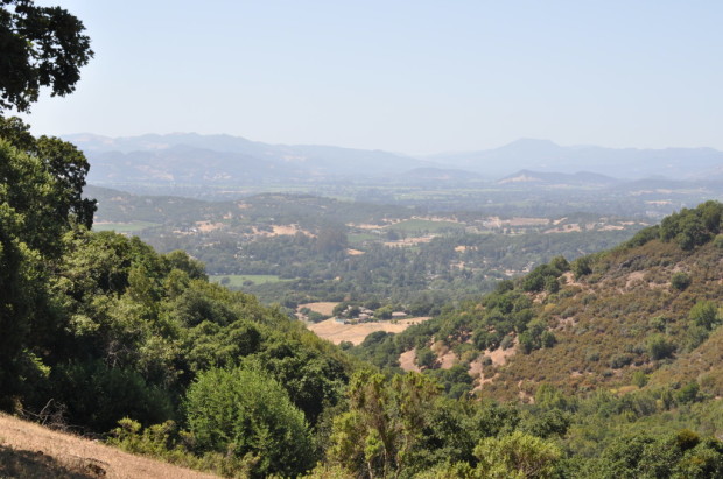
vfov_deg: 18.1
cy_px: 240
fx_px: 1504
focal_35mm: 75
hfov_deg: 27.0
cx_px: 362
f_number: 9
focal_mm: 50
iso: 200
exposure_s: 1/320
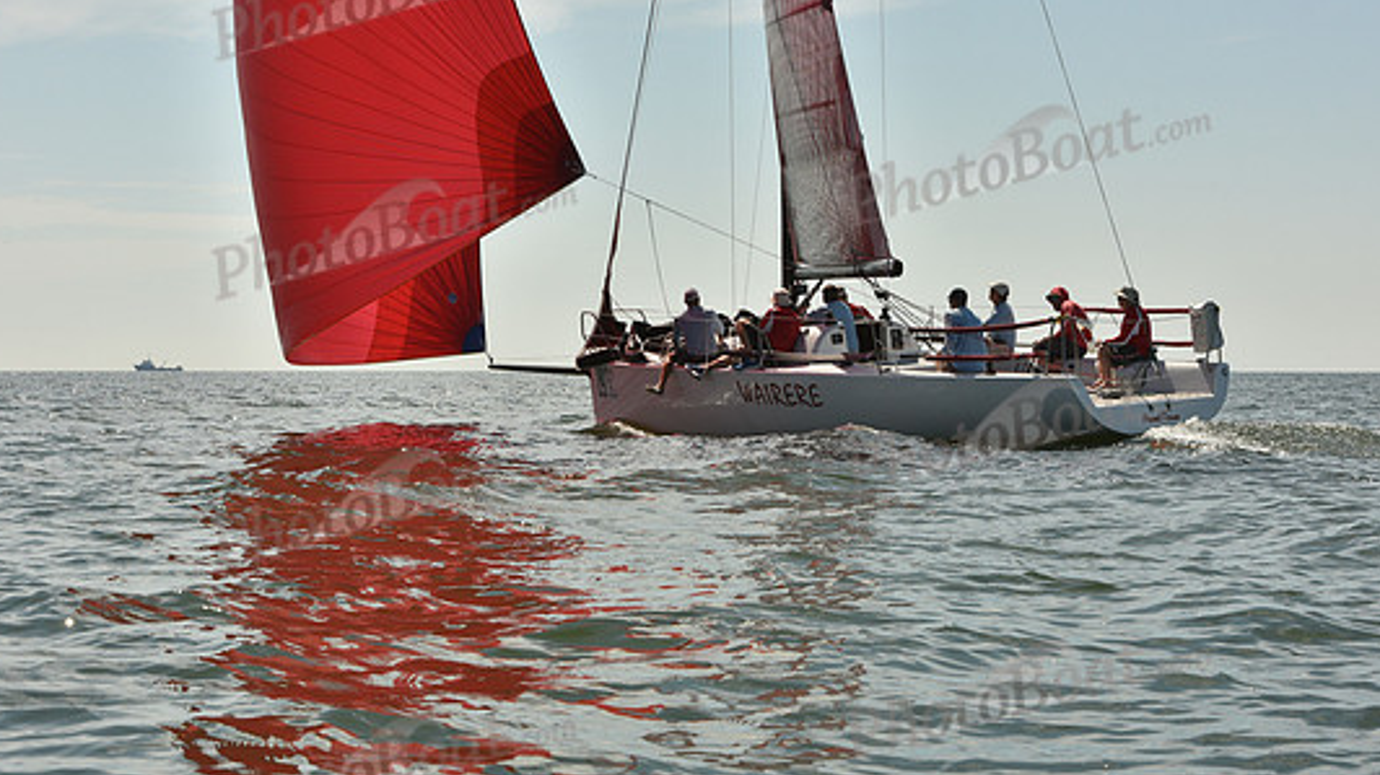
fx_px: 2927
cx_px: 713
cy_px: 330
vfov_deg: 15.1
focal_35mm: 80
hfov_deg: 26.5
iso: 320
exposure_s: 1/640
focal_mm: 70
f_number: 16
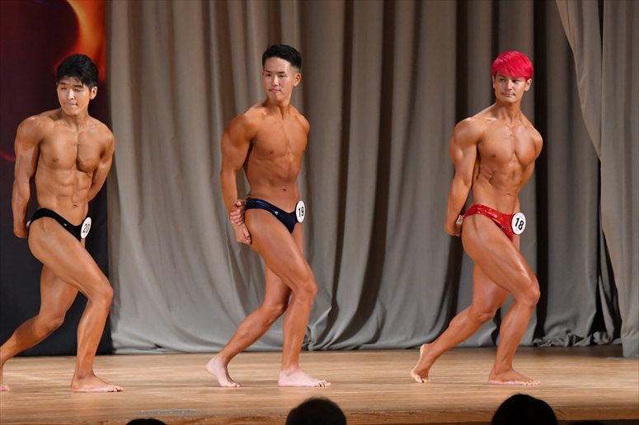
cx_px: 320
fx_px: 4524
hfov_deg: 8.1
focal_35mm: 255
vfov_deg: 5.4
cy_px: 212
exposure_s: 1/400
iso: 4500
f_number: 5.6
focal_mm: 170
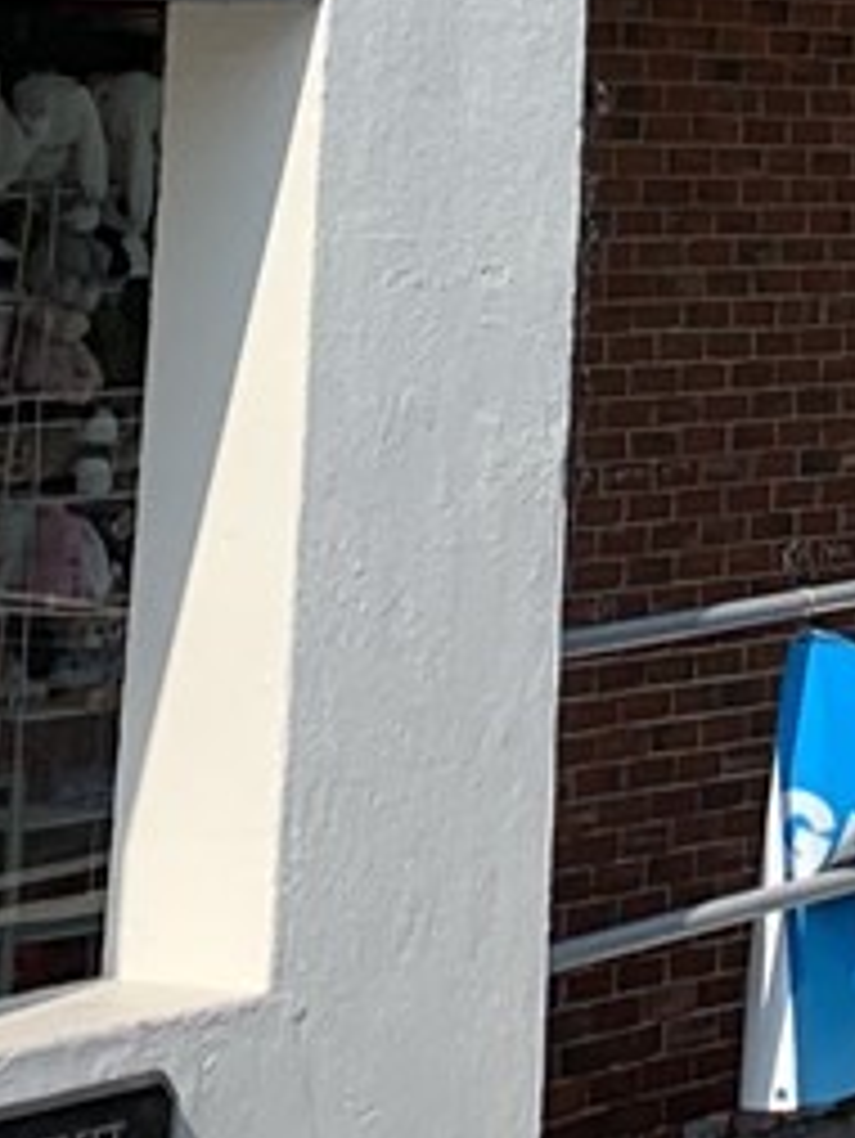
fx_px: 5199
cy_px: -1871
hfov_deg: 9.2
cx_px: 1202
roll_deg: +0.8
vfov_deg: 10.3
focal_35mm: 158
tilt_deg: +23.0
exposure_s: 1/1406
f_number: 1.8
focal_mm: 4.25
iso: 25
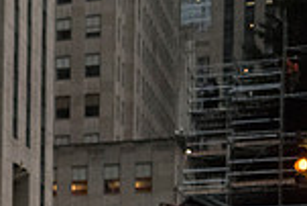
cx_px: -281
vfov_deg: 8.6
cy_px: 346
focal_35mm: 154
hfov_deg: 12.0
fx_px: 1315
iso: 10000
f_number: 2.8
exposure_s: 1/4000
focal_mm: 40
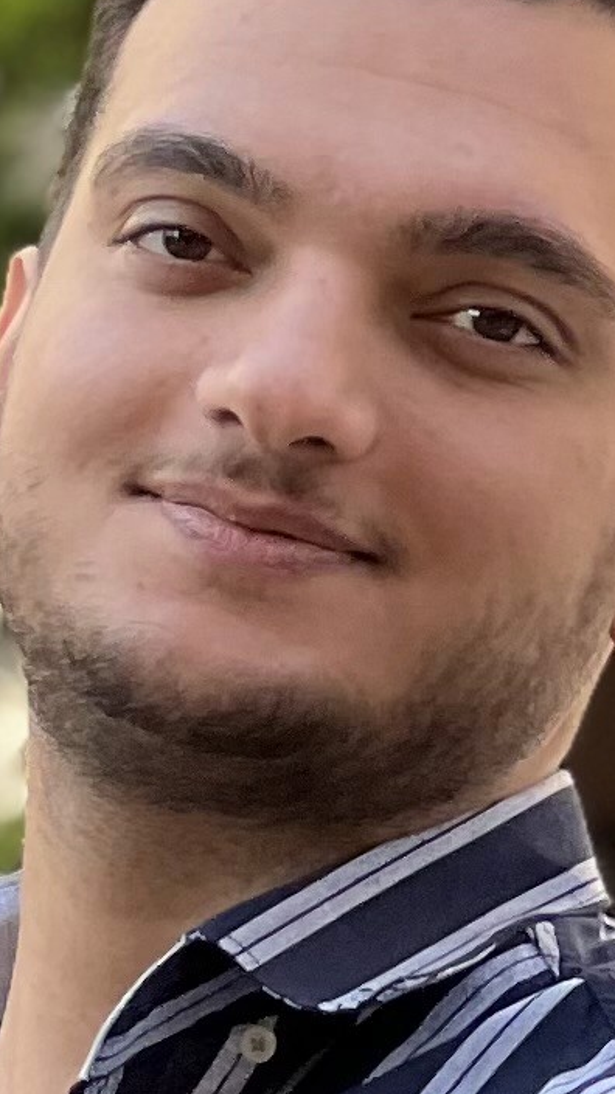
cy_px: 1695
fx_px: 13931
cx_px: 149
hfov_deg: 2.5
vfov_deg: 4.5
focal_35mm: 480
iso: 40
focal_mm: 9
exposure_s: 1/121
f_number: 2.8
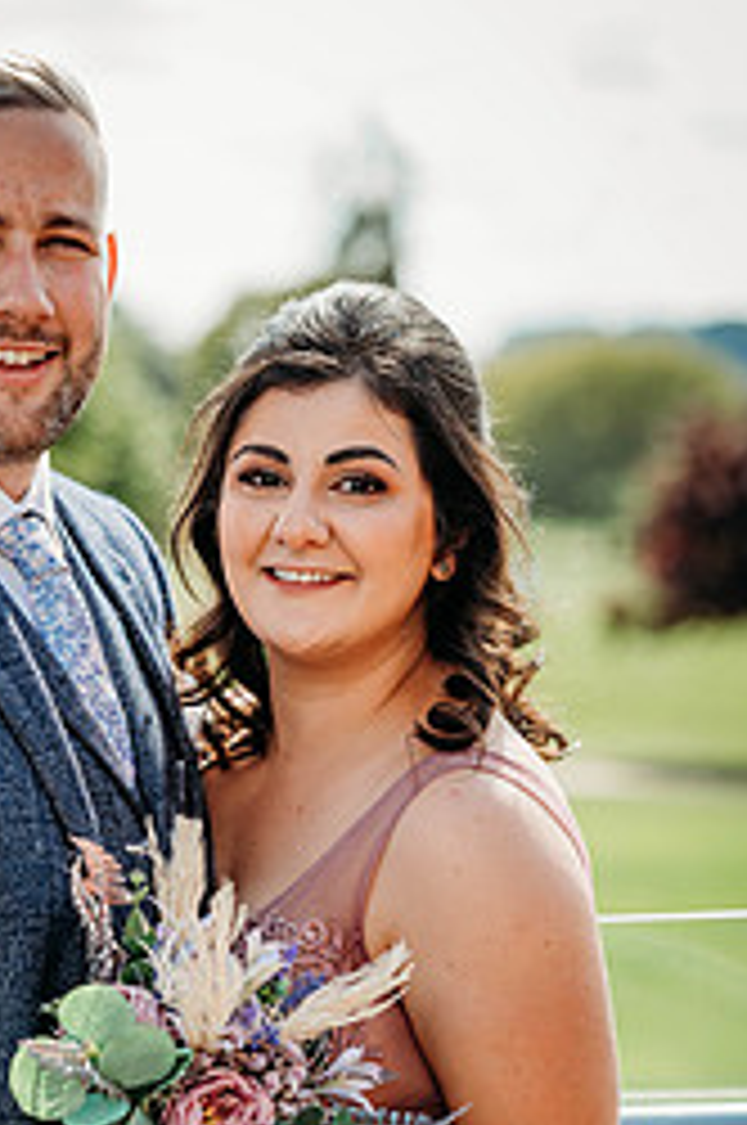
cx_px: 137
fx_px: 4775
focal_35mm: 153
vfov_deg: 13.4
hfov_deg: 8.9
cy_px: 882
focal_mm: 85
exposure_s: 1/640
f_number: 3.2
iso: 100
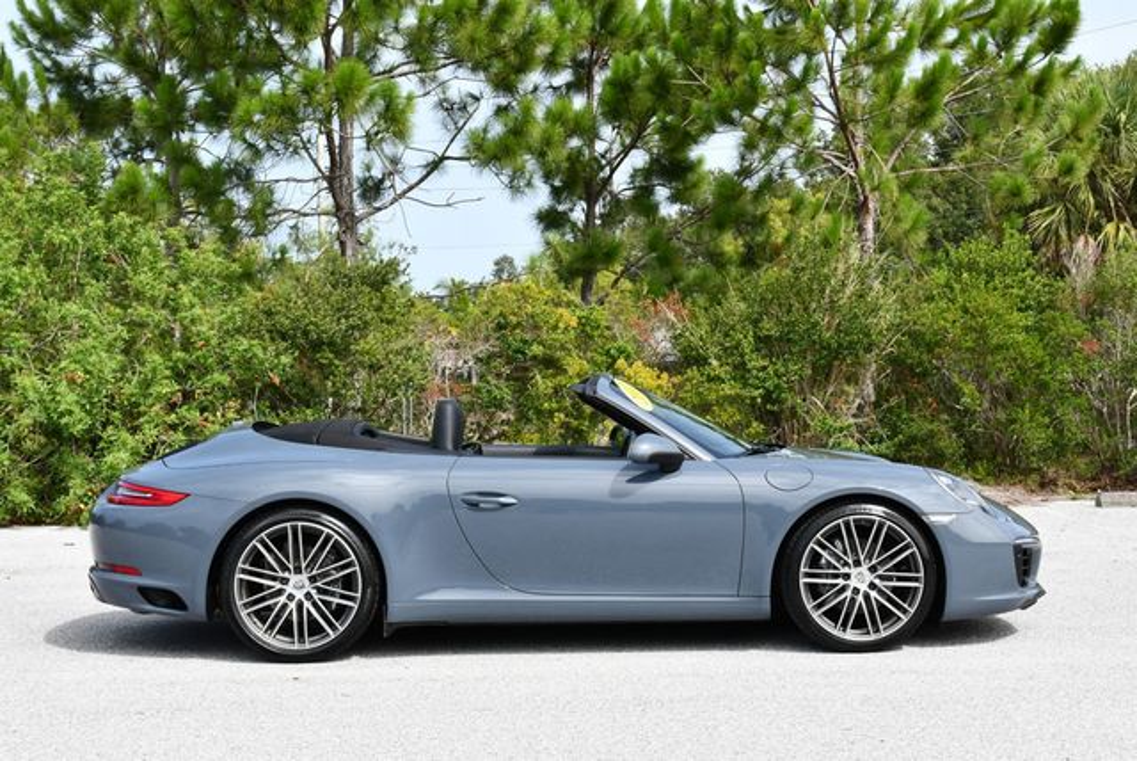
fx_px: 1897
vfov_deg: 22.7
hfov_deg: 33.4
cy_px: 380
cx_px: 568
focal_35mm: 60
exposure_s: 1/250
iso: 180
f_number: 8
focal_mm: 30
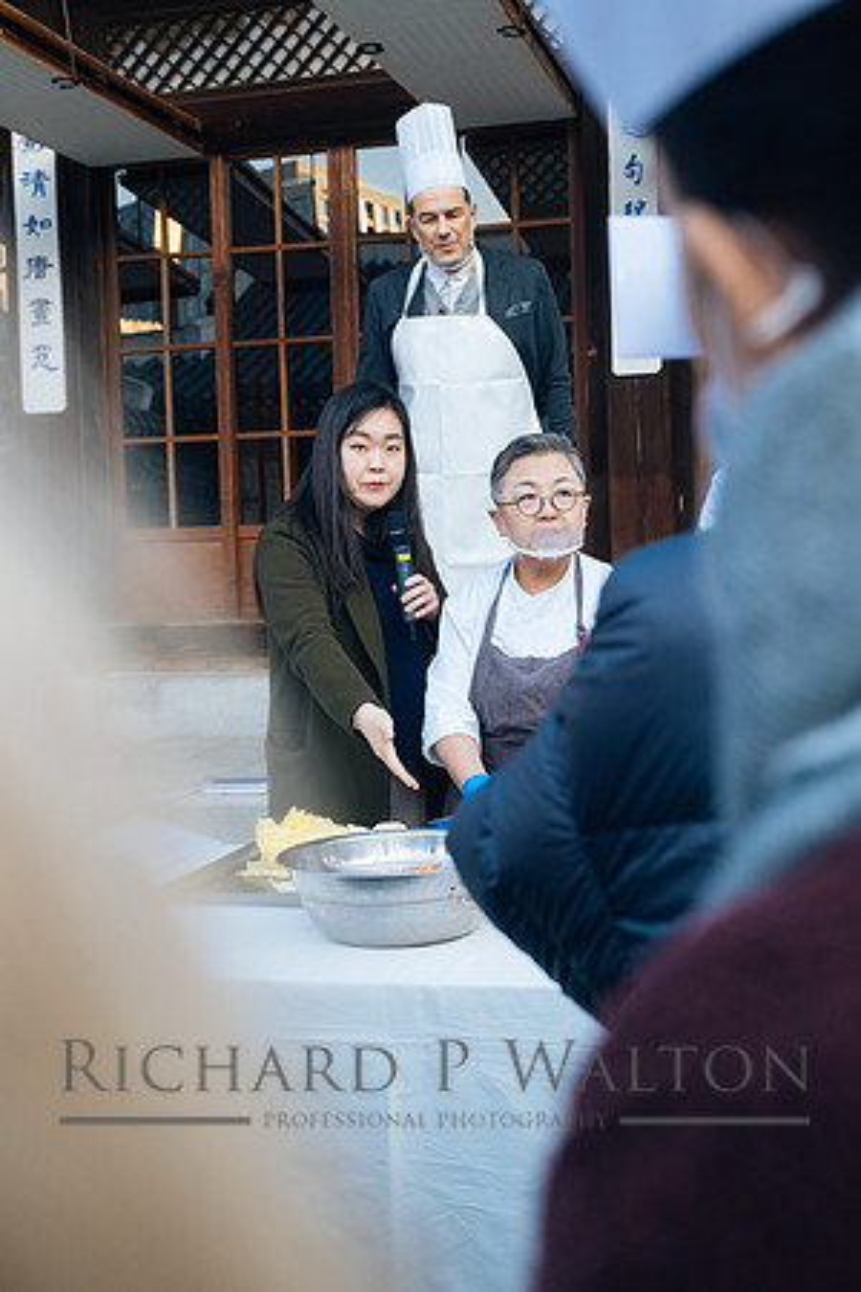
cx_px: 430
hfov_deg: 32.6
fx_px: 1471
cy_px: 646
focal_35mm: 41
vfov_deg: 47.4
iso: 800
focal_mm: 27.4
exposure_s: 1/500
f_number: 3.2
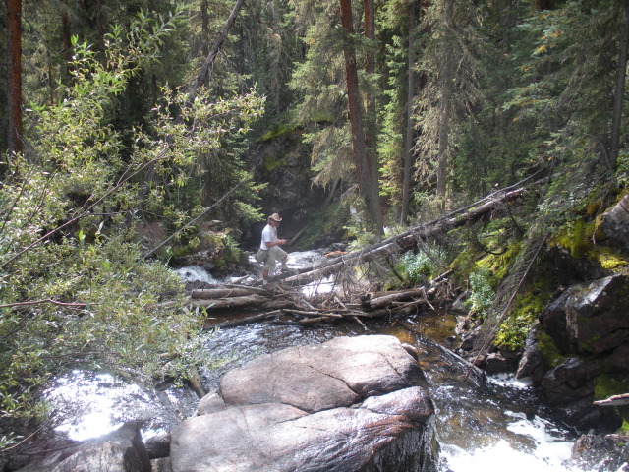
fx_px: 654
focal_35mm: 36
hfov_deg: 51.4
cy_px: 236
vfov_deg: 39.7
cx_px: 314
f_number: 3.5
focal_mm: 6.3
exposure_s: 1/102
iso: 64
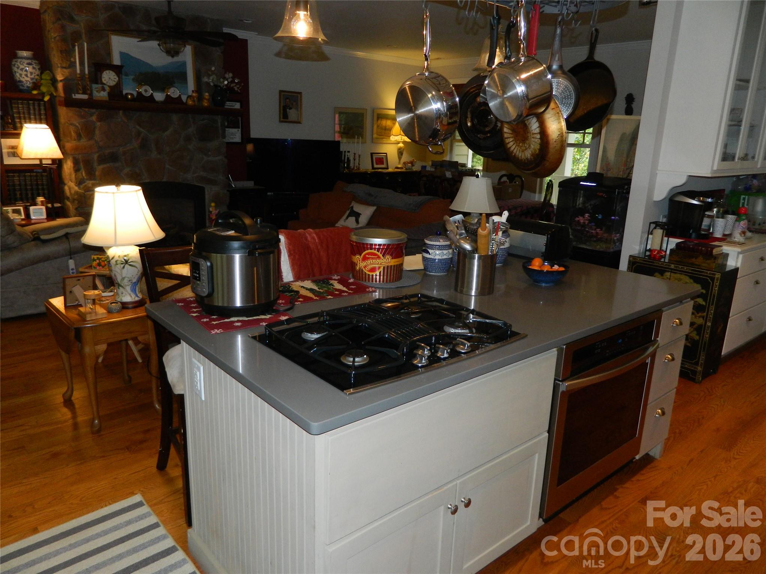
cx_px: 383
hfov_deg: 69.4
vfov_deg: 54.9
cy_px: 287
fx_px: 553
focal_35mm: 25
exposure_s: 1/30
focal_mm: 4.5
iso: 200
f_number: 3.1
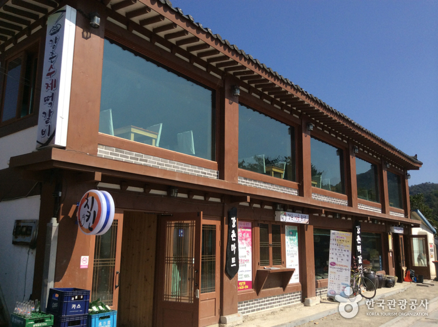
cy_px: 164
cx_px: 219
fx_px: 417
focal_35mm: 33
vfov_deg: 42.8
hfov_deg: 55.4
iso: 32
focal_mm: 3.3
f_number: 2.4
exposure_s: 1/1972
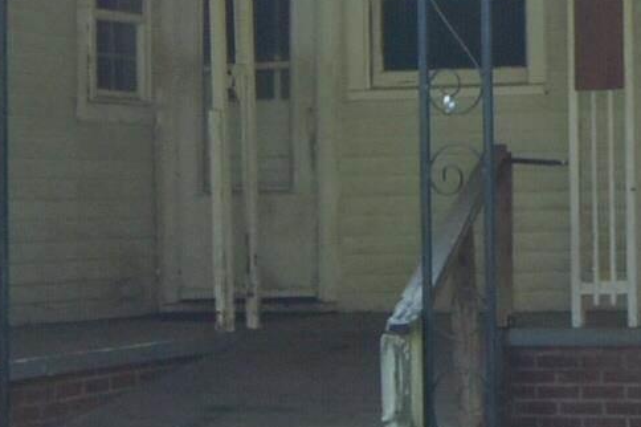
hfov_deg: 15.3
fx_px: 2313
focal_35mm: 130
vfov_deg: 10.5
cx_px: 713
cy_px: 65
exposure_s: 1/500
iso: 200
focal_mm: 14
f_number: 4
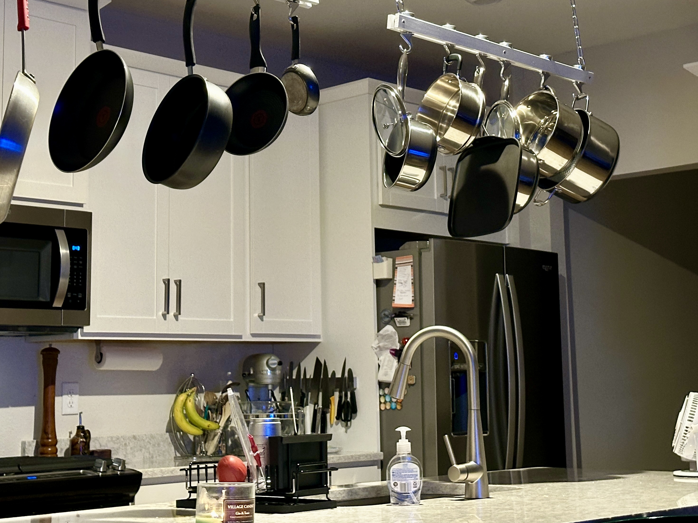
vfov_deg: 22.1
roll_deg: -0.1
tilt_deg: +8.9
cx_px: 350
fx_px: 1331
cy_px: 166
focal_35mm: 66
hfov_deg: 29.4
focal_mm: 6.86
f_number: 1.78
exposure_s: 1/30
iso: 500
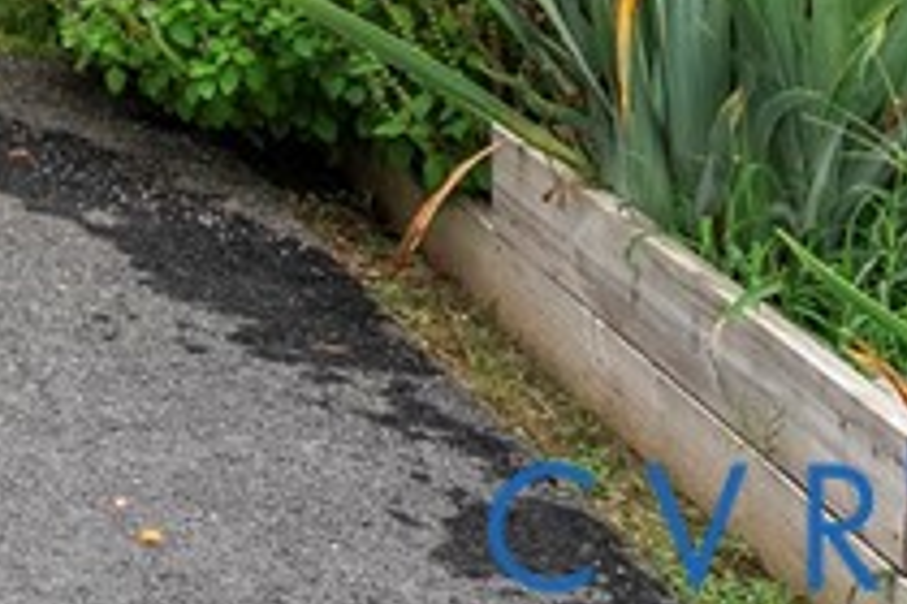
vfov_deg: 8.3
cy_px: -910
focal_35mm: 150
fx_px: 3779
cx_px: -918
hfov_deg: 12.1
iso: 800
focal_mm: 29
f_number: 8
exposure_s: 1/125
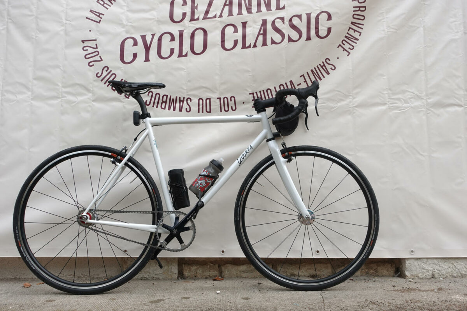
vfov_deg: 38.9
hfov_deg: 55.8
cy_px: 156
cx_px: 234
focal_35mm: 34
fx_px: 441
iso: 80
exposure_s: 1/125
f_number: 4
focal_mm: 12.93
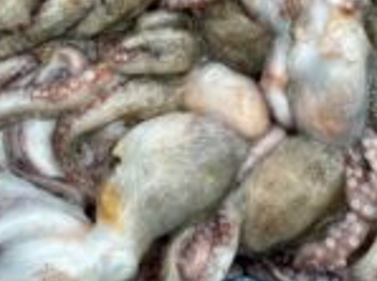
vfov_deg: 19.8
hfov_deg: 27.8
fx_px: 761
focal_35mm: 70
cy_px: -46
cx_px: 144
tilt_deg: -70.8
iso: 50
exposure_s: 1/1451
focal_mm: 5.96
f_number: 1.6
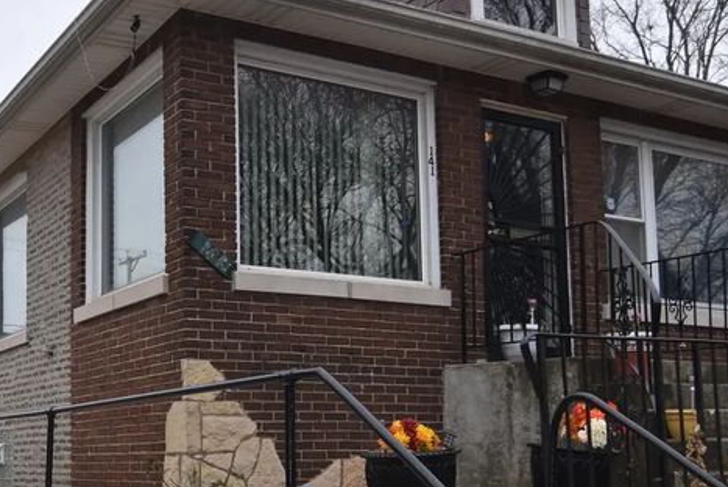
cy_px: 355
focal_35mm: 46
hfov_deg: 41.7
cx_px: 203
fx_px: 931
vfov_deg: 28.9
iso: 200
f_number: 6.3
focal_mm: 14
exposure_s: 1/250
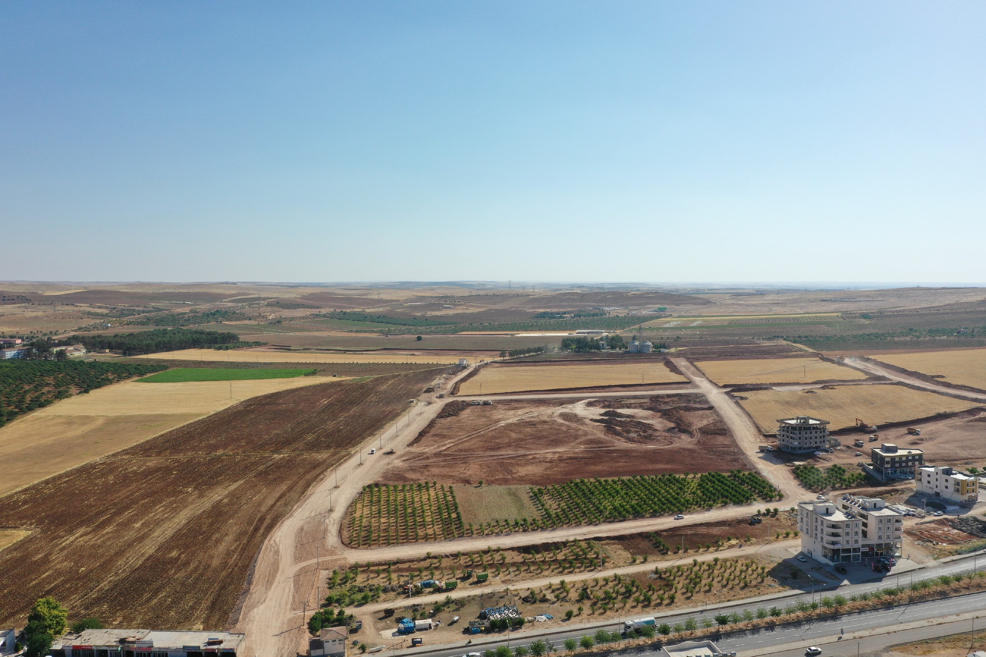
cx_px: 493
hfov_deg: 65.5
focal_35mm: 28
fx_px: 767
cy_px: 328
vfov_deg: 46.4
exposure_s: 1/500
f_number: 6.3
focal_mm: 10.26
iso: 100
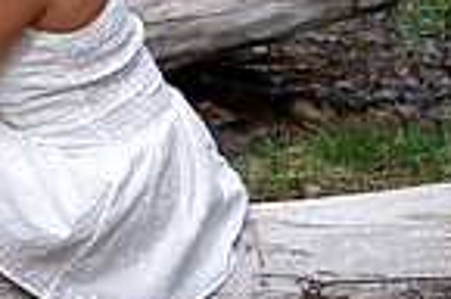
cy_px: -18
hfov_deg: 11.4
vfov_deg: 7.9
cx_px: -255
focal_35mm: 172
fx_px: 2150
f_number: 4
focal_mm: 40
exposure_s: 1/125
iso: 640
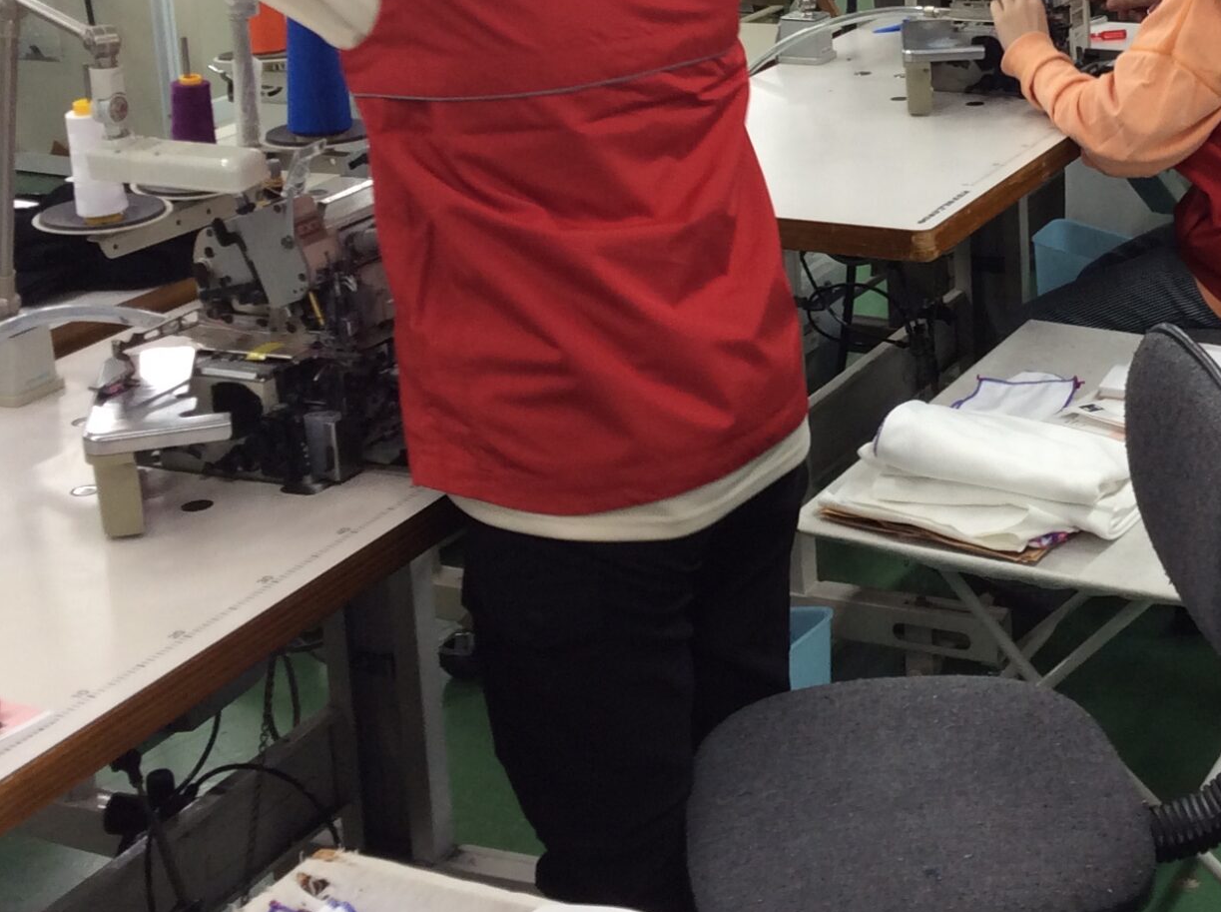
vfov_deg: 21.4
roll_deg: +3.1
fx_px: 2359
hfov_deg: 28.4
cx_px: 989
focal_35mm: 67
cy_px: 98
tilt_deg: -13.7
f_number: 2.4
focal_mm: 3.3
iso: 32
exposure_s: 1/24
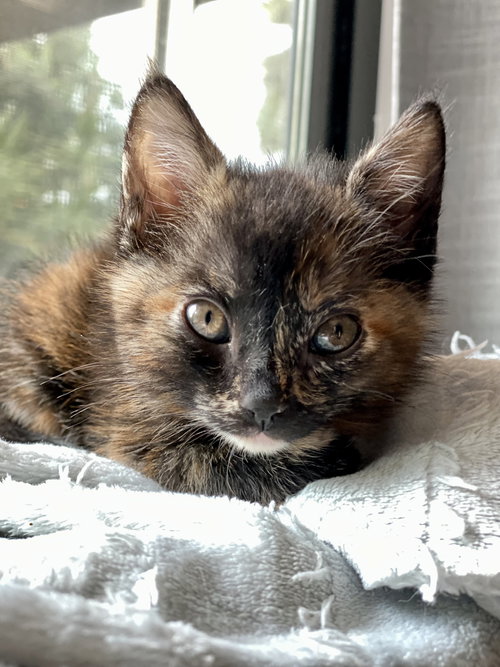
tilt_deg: +0.3
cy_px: 334
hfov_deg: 28.0
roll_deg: -3.1
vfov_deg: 36.8
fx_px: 1002
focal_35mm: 52
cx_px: 250
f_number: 2
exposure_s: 1/22
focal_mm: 6
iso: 500
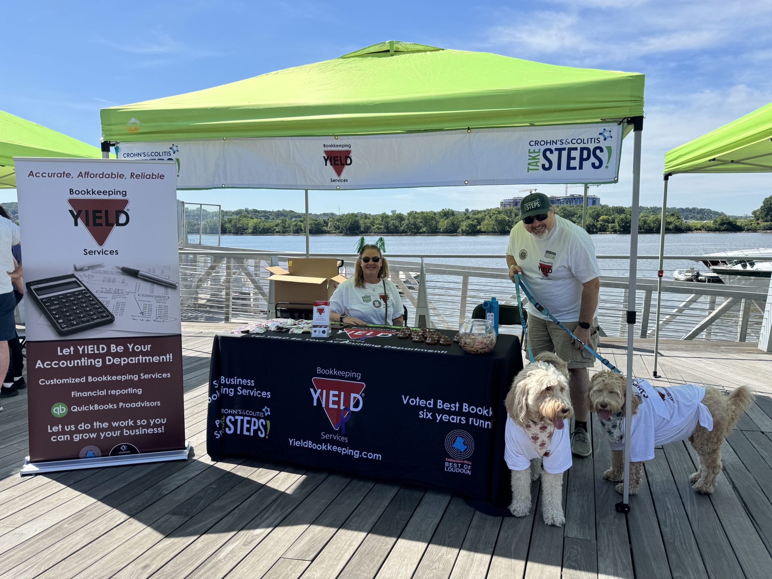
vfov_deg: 56.8
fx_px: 535
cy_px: 290
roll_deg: +1.0
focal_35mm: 24
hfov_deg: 71.6
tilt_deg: -6.2
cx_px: 386
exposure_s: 1/3413
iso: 80
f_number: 1.78
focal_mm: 6.76
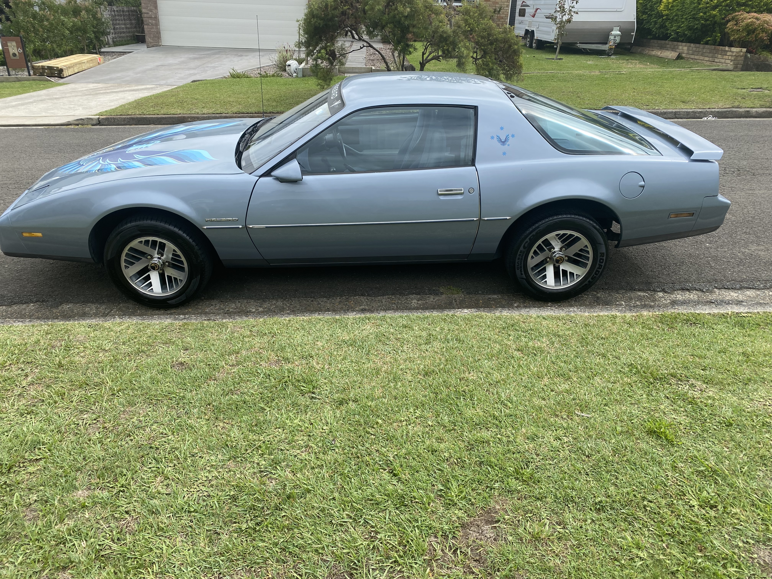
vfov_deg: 53.1
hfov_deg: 67.3
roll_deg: -2.0
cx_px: 386
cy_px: 290
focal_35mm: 26
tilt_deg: -24.3
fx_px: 580
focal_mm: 4.25
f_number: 1.8
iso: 32
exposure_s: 1/1565
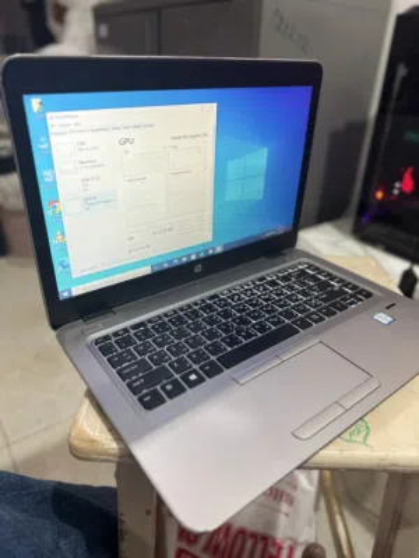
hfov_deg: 56.8
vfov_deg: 71.6
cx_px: 210
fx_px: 387
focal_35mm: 24
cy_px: 279
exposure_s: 1/50
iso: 200
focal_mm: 6.86
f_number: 1.78
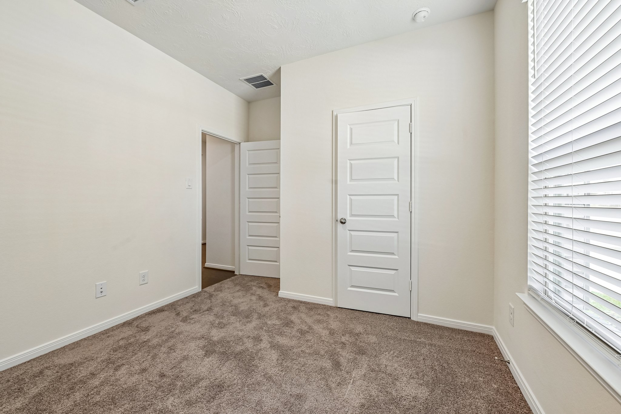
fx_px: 241
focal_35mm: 14
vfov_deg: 81.2
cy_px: 207
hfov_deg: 104.3
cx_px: 310
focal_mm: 14
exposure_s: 1/25
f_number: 8
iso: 400
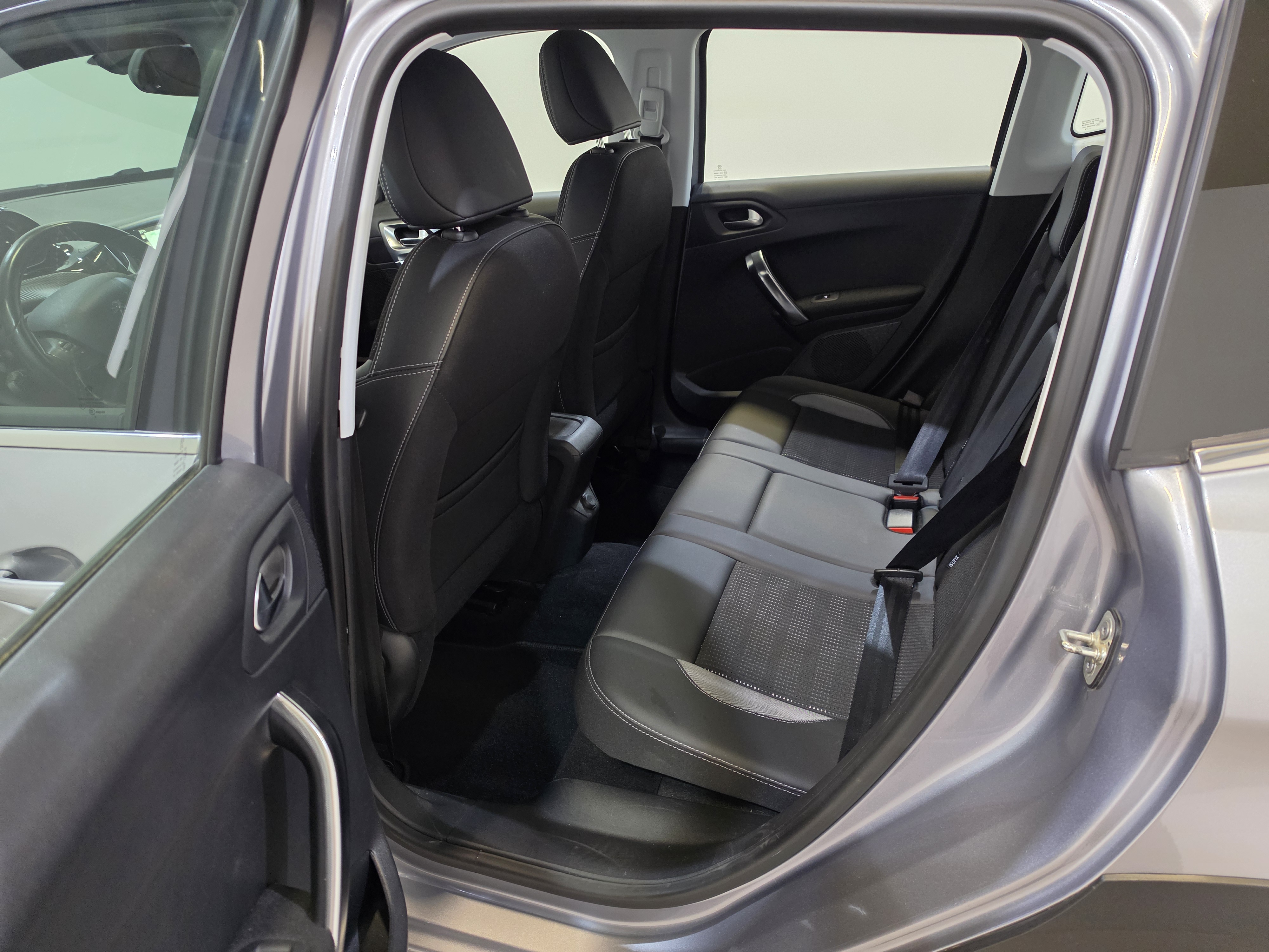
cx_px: 634
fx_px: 843
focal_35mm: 23
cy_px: 476
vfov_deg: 58.9
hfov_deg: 73.9
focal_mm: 6.5
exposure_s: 1/100
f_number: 1.4
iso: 320
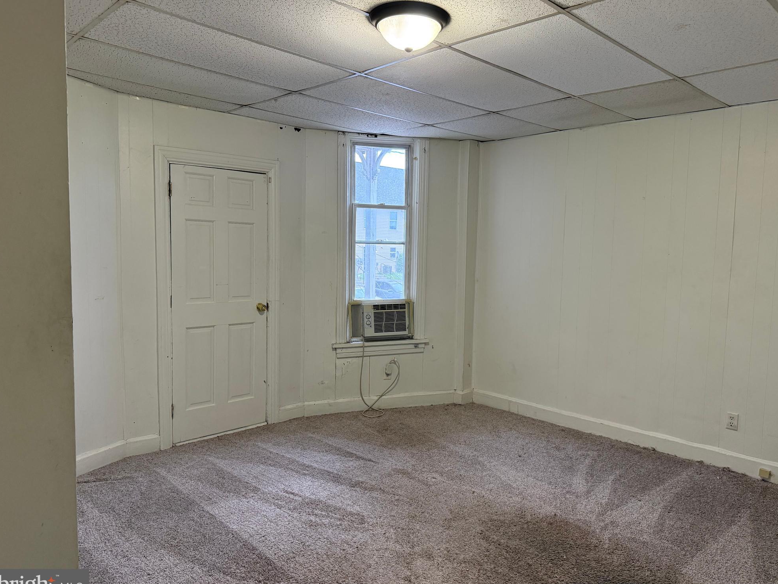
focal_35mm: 25
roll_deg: -1.2
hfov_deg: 69.4
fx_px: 562
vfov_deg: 54.9
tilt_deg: -3.6
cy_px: 297
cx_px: 395
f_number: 1.78
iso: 320
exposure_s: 1/60
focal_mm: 6.76
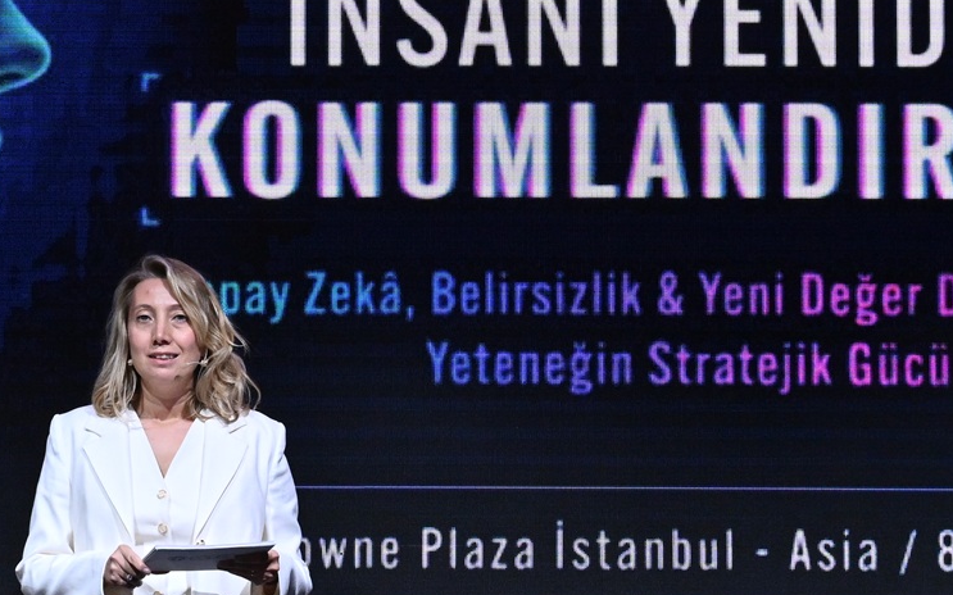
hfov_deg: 18.2
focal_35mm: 113
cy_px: 348
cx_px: 164
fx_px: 2934
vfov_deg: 11.6
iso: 2000
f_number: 8
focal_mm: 38
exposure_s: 1/200
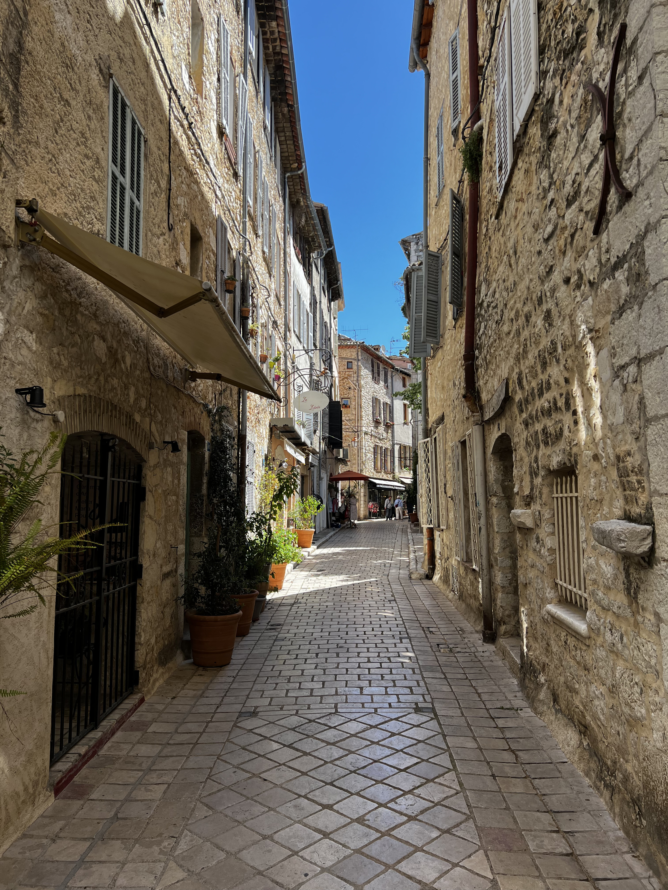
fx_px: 669
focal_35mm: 26
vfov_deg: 67.3
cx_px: 334
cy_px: 445
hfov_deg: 53.1
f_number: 1.5
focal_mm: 5.7
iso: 50
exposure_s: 1/1209
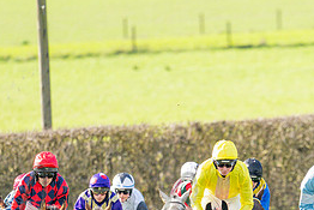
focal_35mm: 1147
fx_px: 10009
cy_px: 256
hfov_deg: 1.8
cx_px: 314
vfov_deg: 1.2
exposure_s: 1/2500
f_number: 4.5
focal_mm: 400
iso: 800
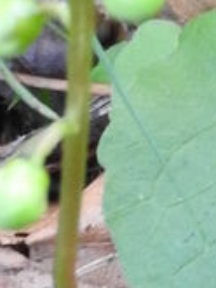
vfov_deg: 3.9
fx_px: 4221
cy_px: 375
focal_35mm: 508
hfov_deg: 2.9
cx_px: 91
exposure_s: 1/25
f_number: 4.5
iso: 400
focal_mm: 12.5
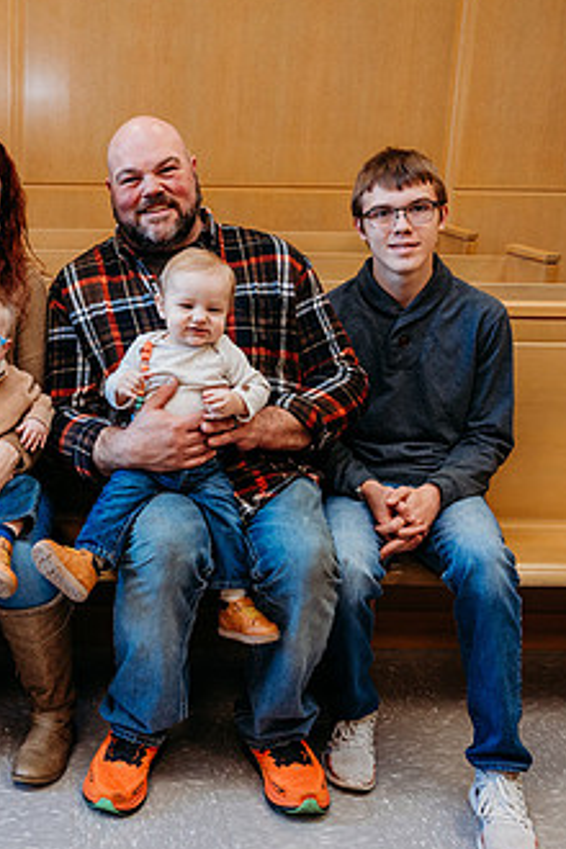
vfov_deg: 38.1
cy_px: 475
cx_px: 53
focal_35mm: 52
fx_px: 1226
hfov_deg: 25.2
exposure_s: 1/200
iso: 640
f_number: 3.5
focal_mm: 27.5
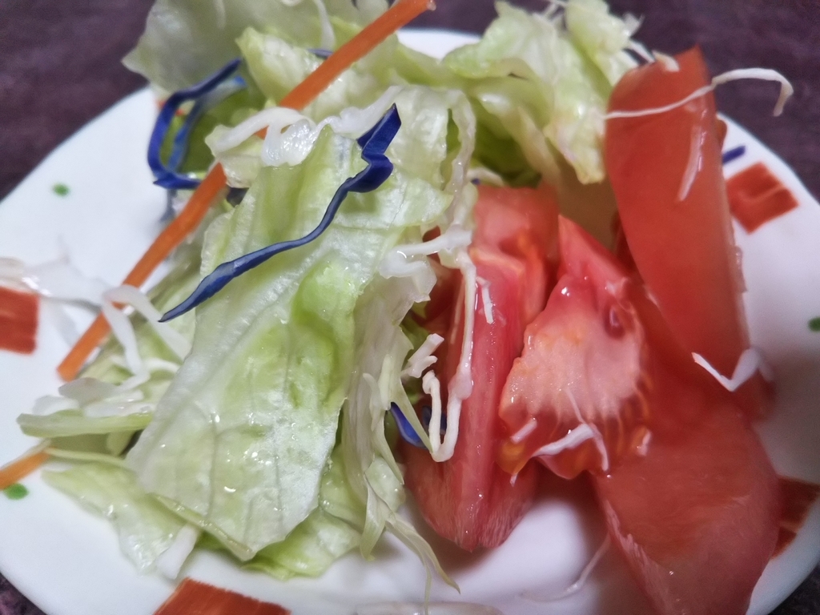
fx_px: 711
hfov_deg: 60.0
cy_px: 308
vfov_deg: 46.8
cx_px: 410
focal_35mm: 30
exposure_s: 1/30
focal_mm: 4
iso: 125
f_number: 2.2
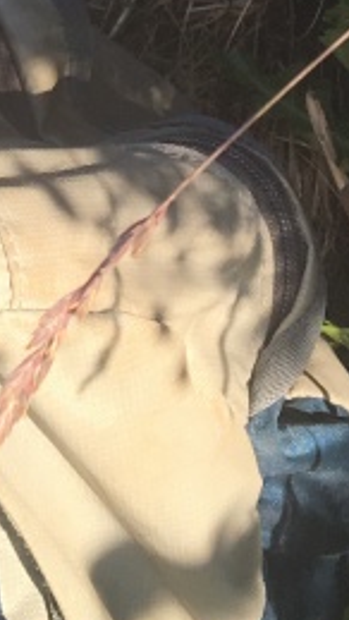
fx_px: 2135
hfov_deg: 9.1
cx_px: -172
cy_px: -251
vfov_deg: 15.5
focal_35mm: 130
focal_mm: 4.15
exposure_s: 1/411
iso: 25
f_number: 2.2
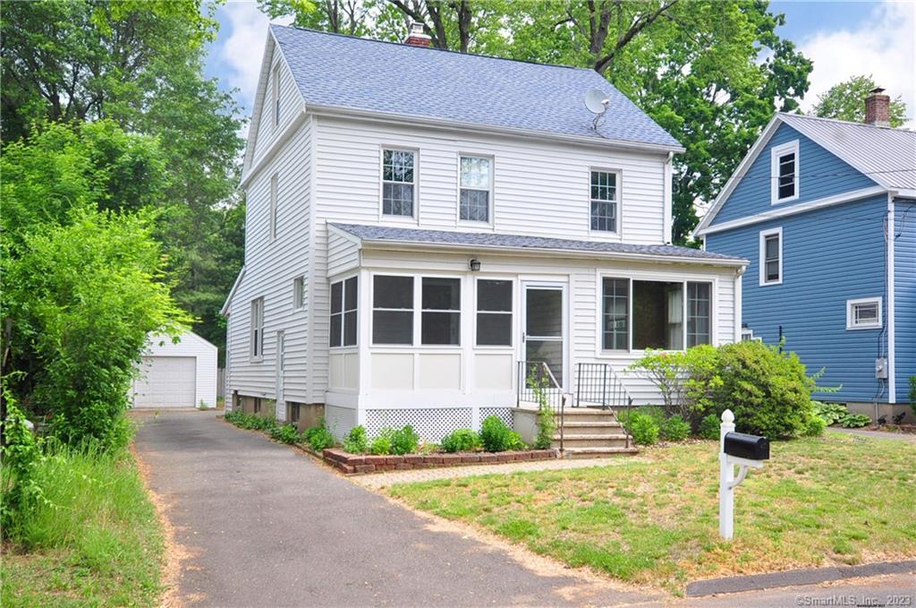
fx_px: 762
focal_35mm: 30
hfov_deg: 62.0
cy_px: 304
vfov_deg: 43.5
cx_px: 458
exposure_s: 1/320
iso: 400
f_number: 7.1
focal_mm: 20
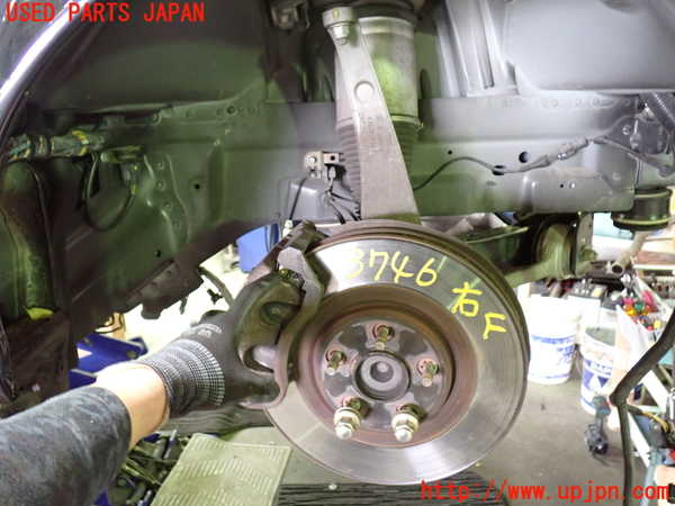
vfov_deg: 46.8
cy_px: 253
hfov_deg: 60.0
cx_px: 338
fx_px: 585
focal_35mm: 30
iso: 800
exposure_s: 1/15
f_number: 2.3
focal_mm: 5.4
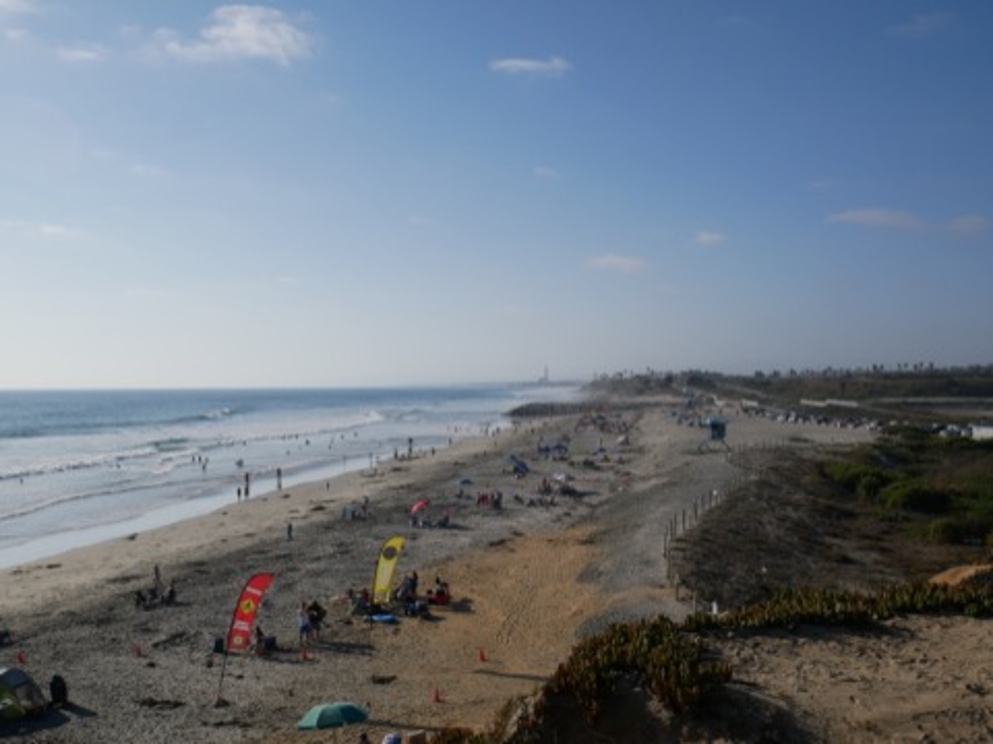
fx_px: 1090
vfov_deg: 37.7
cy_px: 372
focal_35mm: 38
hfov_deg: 49.0
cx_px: 496
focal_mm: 19
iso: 200
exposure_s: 1/400
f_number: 9
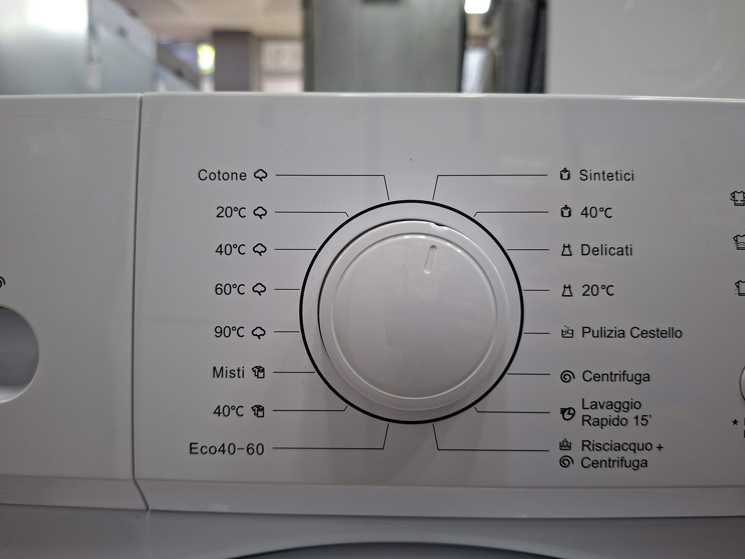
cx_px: 372
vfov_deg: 58.9
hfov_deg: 73.9
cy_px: 280
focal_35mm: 23
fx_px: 495
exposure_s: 1/100
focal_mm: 5.54
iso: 320
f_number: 1.8
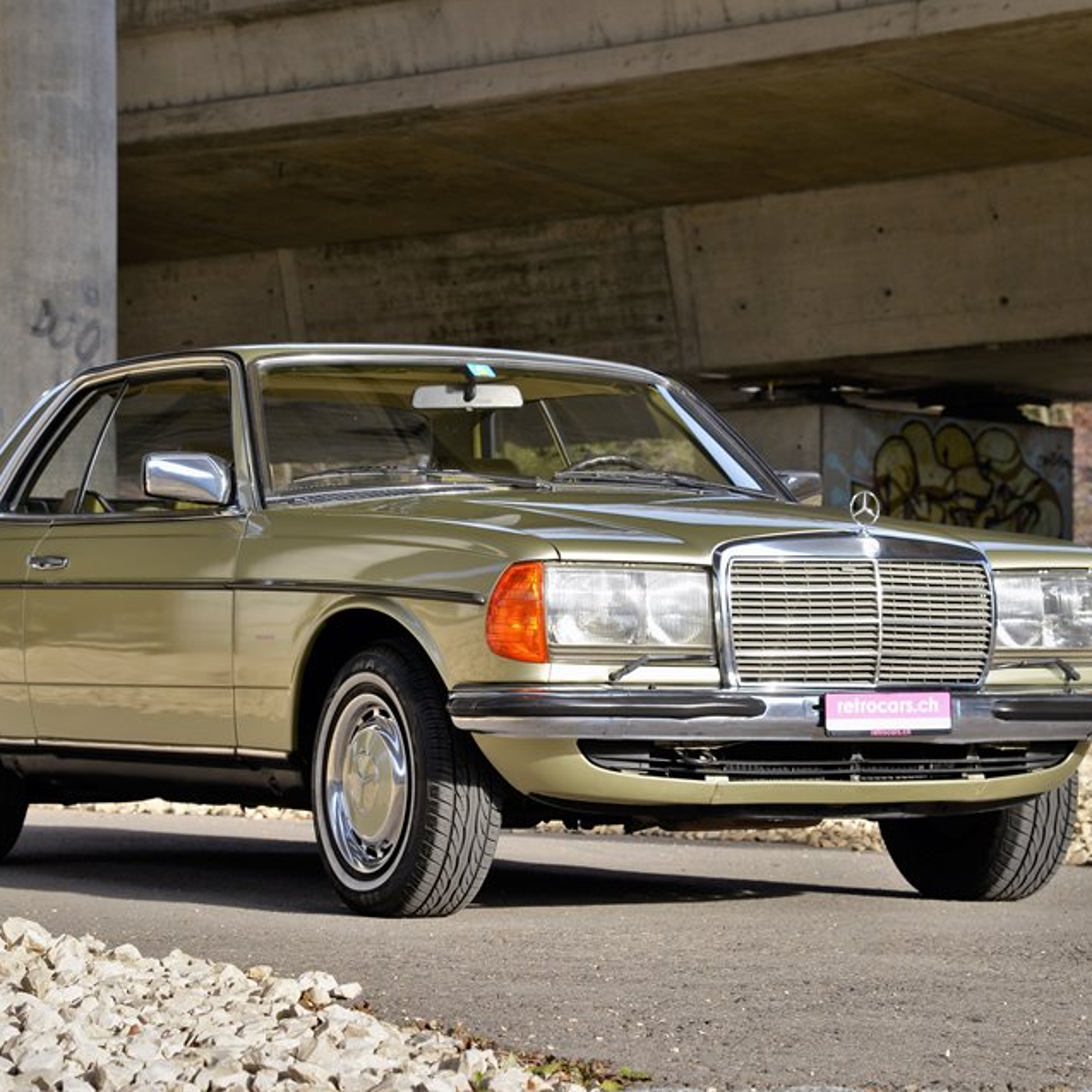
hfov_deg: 15.8
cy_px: 545
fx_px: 3926
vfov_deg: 15.8
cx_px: 508
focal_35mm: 110
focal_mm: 86
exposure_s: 1/160
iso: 200
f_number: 8
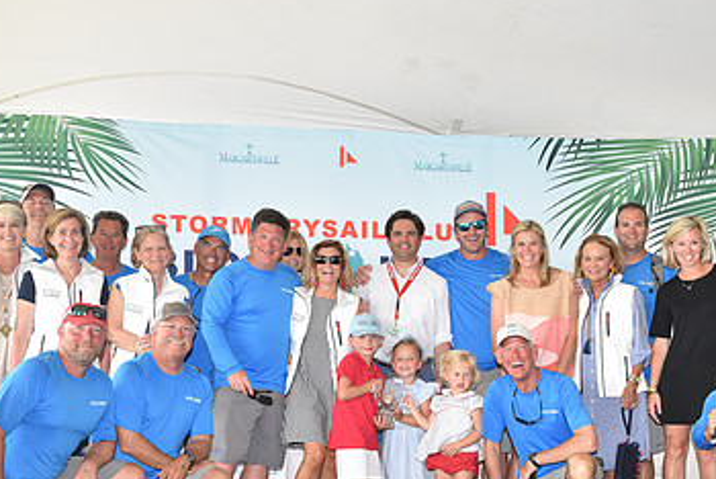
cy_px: 367
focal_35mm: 58
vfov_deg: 23.2
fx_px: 1154
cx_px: 366
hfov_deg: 34.5
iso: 800
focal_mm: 35
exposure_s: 1/160
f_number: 4
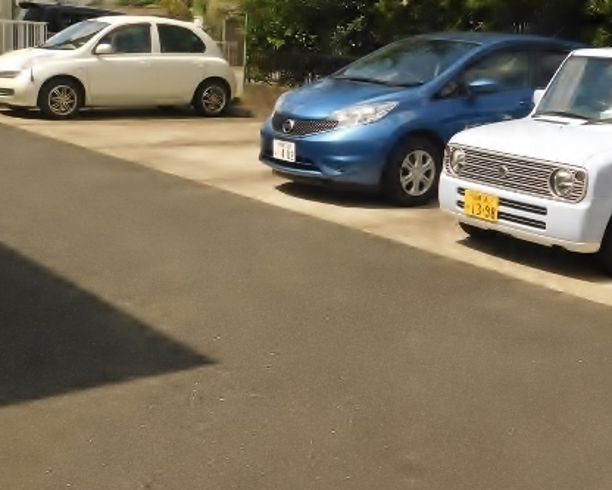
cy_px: 174
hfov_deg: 34.4
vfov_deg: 28.0
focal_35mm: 54
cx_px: 412
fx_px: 978
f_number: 3.5
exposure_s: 1/1000
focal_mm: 6.3
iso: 125
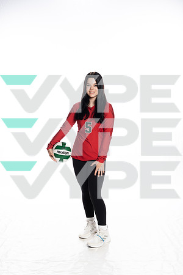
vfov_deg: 39.6
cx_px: 92
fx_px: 381
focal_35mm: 50
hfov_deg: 27.0
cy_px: 138
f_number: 8
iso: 400
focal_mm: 50
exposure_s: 1/250
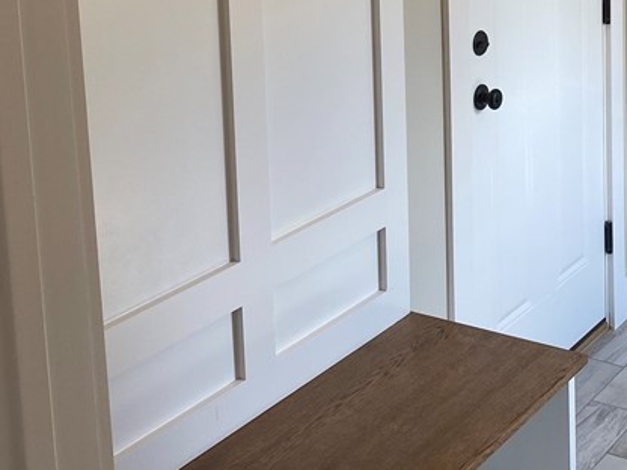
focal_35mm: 64
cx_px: 506
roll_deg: +1.5
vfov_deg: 21.9
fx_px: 1159
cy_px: -21
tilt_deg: -8.6
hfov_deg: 29.5
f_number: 1.8
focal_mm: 4.25
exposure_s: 1/120
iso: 64
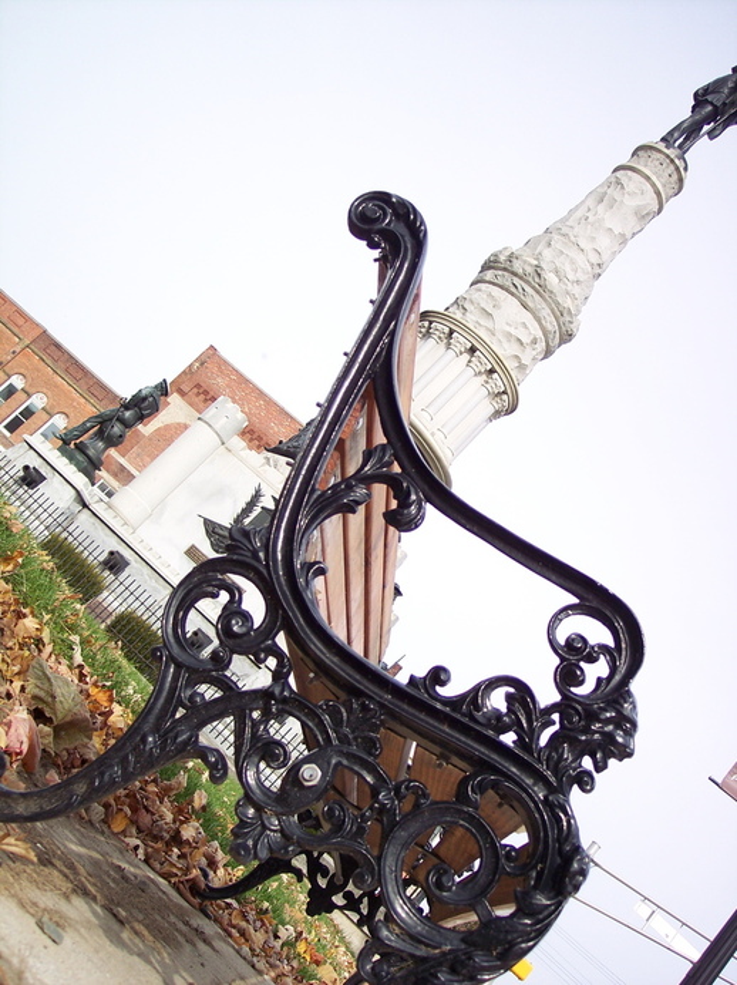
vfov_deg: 47.9
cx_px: 368
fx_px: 1108
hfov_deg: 36.8
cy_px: 492
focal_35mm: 39
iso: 100
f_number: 2.8
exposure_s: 1/1000
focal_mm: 8
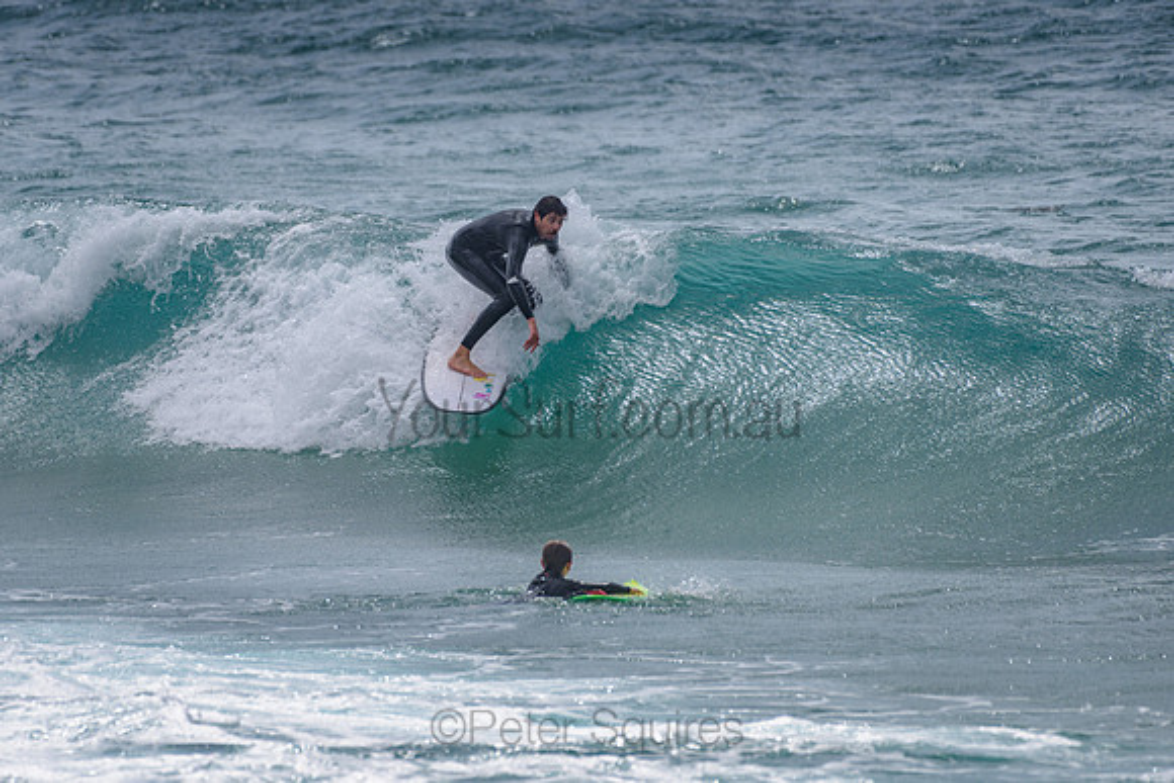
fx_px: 19992
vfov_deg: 2.2
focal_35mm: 613
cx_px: 455
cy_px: 304
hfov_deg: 3.4
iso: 90
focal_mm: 500
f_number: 5.6
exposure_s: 1/1600
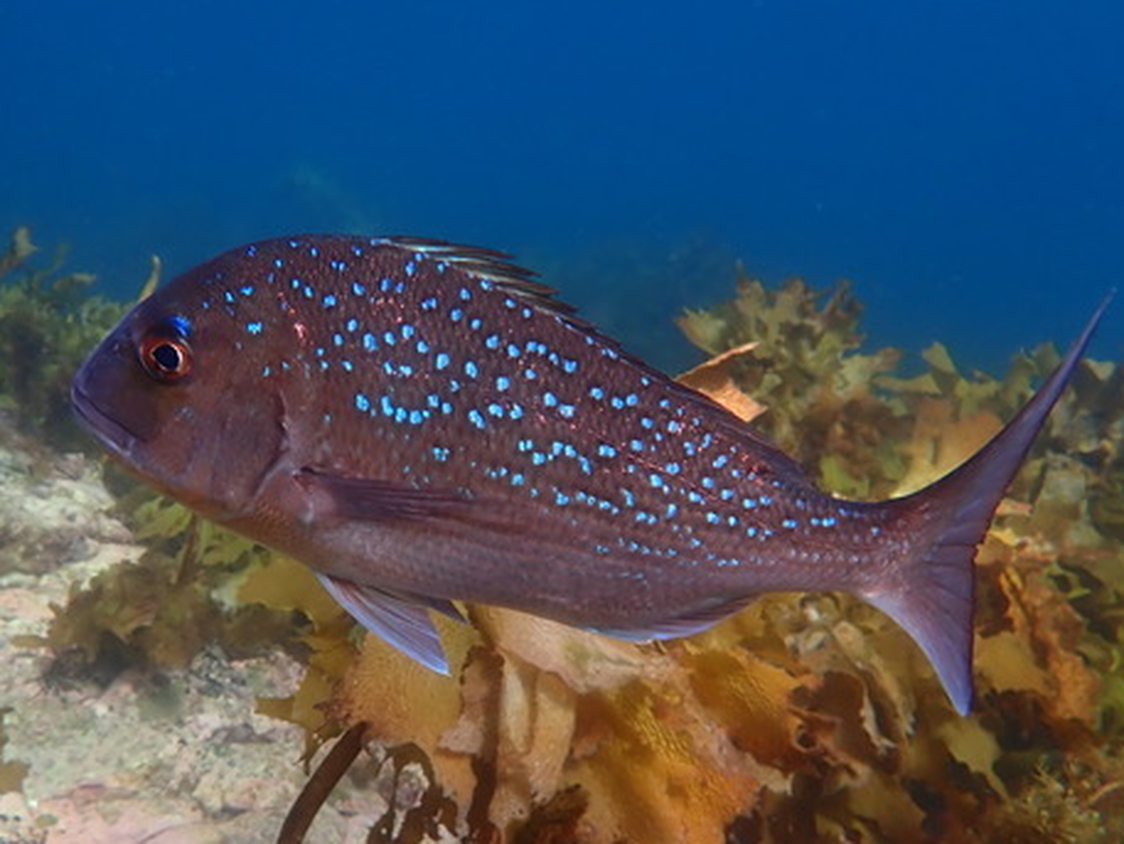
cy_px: 519
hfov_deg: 52.3
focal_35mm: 35
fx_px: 1137
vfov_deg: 40.5
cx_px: 450
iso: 100
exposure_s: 1/400
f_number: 2.8
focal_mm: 4.5
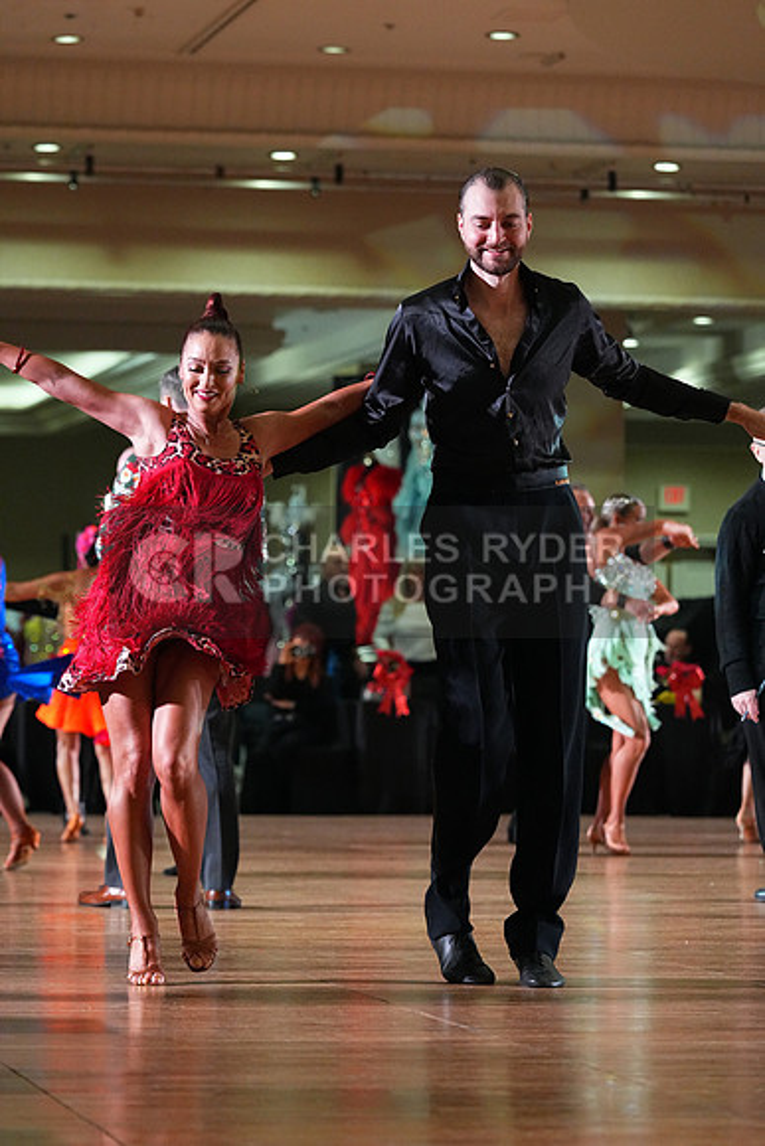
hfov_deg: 9.2
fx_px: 4746
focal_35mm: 149
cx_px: 382
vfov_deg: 13.8
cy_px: 573
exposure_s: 1/400
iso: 8000
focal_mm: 149
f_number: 5
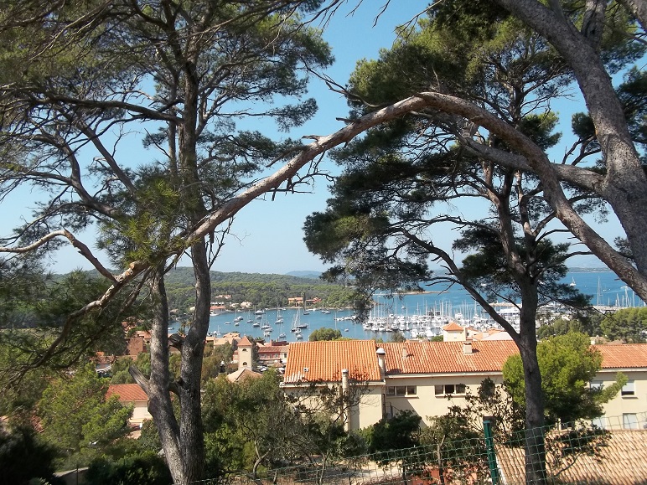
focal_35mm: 32
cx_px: 324
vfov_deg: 44.2
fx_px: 598
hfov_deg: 56.8
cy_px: 242
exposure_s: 1/160
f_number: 8.8
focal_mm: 5.7
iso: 80
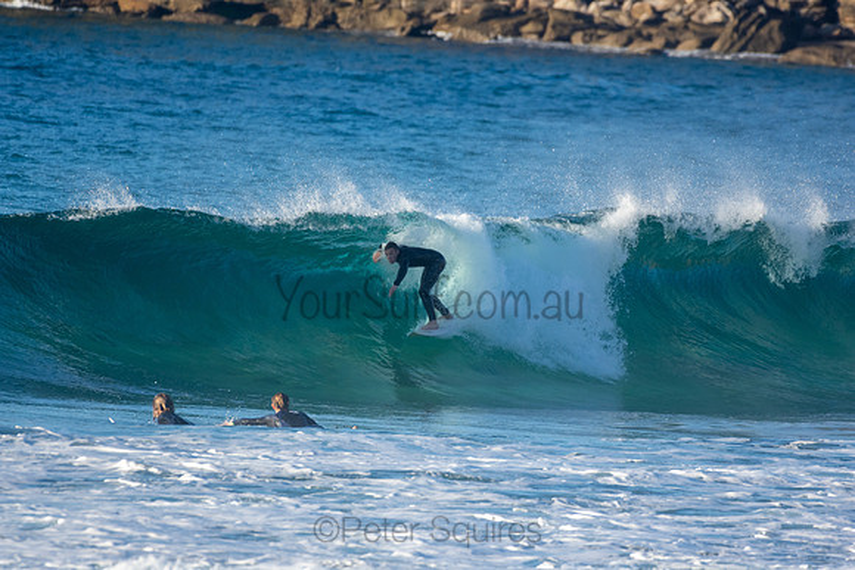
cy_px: 285
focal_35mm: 750
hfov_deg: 2.7
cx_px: 428
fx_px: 17816
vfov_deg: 1.8
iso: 450
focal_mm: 500
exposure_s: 1/1250
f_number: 5.6
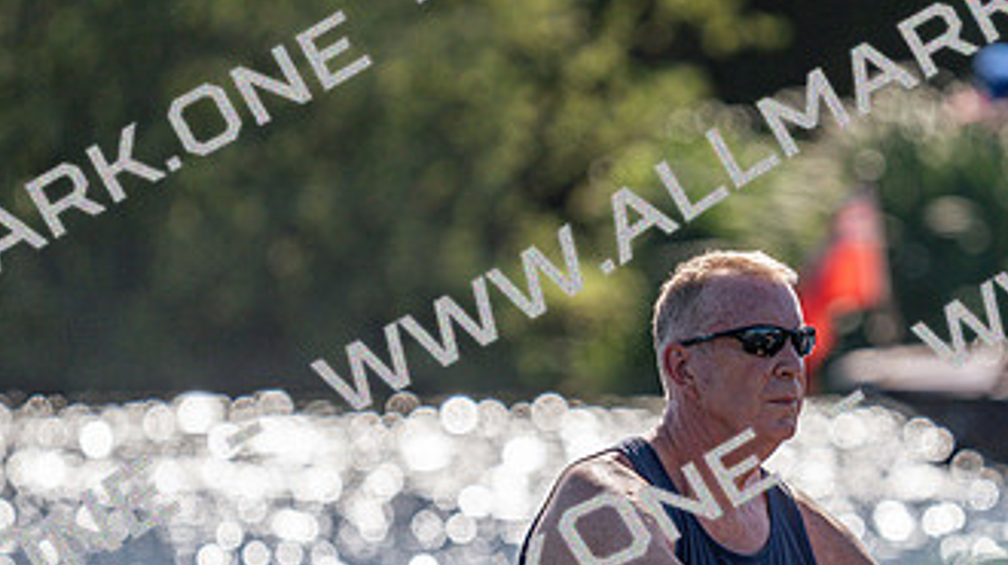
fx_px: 19255
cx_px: 690
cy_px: 420
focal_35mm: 721
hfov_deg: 3.0
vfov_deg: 1.7
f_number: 6.3
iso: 250
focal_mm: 391
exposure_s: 1/2000
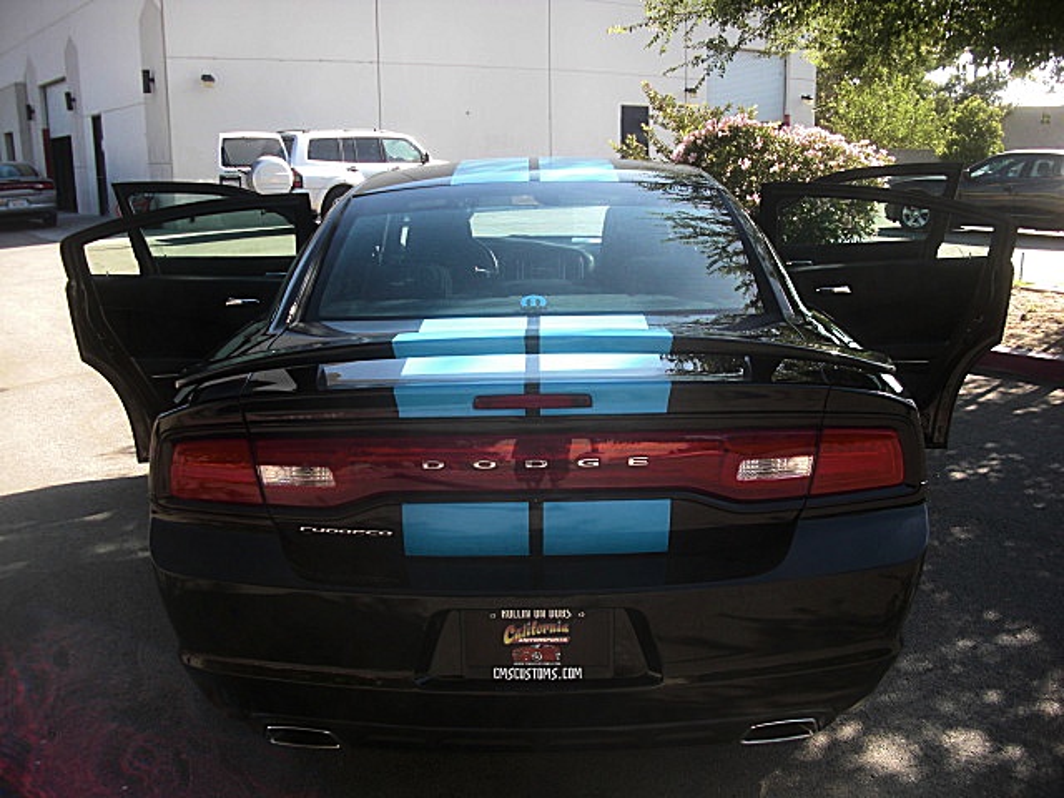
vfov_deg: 39.7
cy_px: 399
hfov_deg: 51.4
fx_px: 1107
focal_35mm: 36
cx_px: 532
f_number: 2.8
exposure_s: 1/200
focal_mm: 6.3
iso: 50
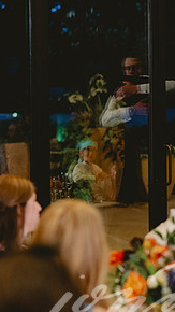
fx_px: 1469
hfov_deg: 6.7
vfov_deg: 12.1
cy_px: 178
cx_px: 258
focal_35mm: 178
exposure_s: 1/160
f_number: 2.8
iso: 2000
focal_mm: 85
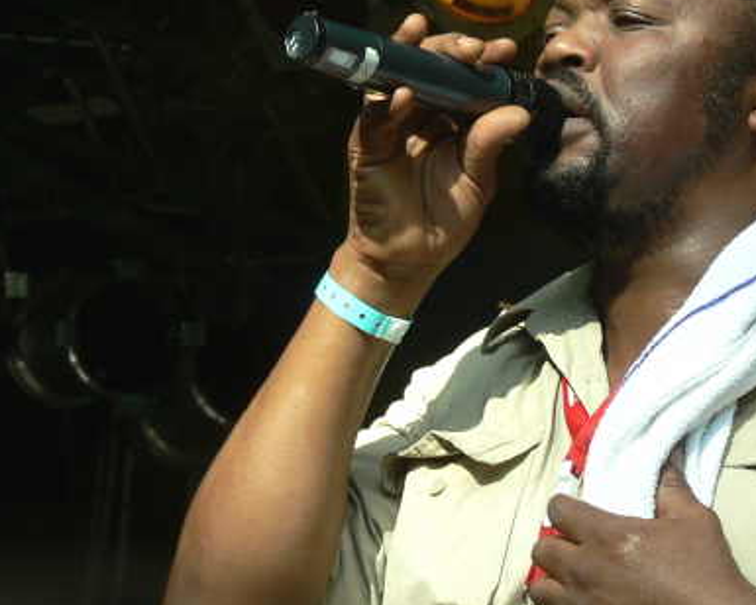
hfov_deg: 8.3
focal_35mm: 233
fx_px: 5213
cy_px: 238
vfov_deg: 6.6
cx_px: 538
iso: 64
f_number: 4
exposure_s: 1/160
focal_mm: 26.2
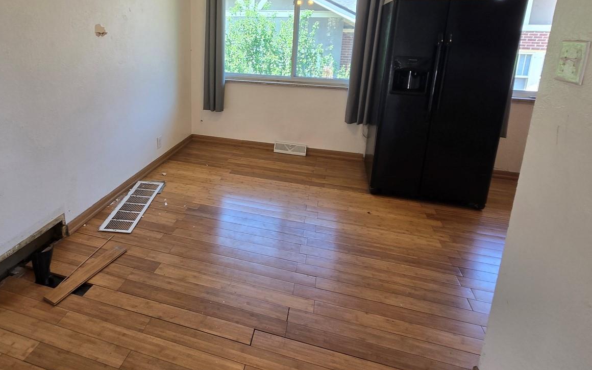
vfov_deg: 60.0
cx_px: 233
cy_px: 109
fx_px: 307
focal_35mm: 19
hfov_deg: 86.7
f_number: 2.2
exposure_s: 1/60
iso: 64
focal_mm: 2.2
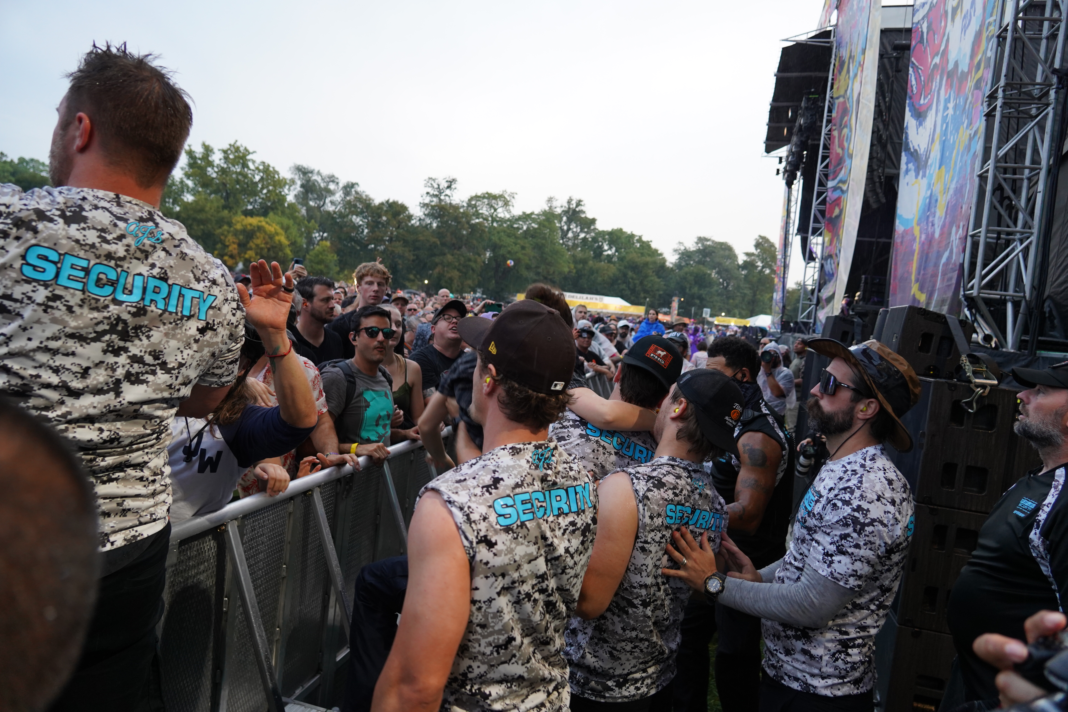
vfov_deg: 53.1
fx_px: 712
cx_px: 534
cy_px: 356
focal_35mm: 24
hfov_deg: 73.7
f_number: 4
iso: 1600
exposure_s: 1/160
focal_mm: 24
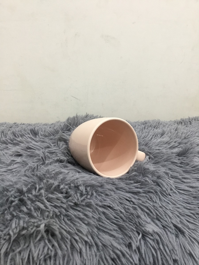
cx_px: 100
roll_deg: +0.8
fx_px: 238
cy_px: 132
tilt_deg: -16.6
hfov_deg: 45.4
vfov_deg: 58.4
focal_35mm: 31
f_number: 2.4
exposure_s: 1/33
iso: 125
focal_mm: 3.3
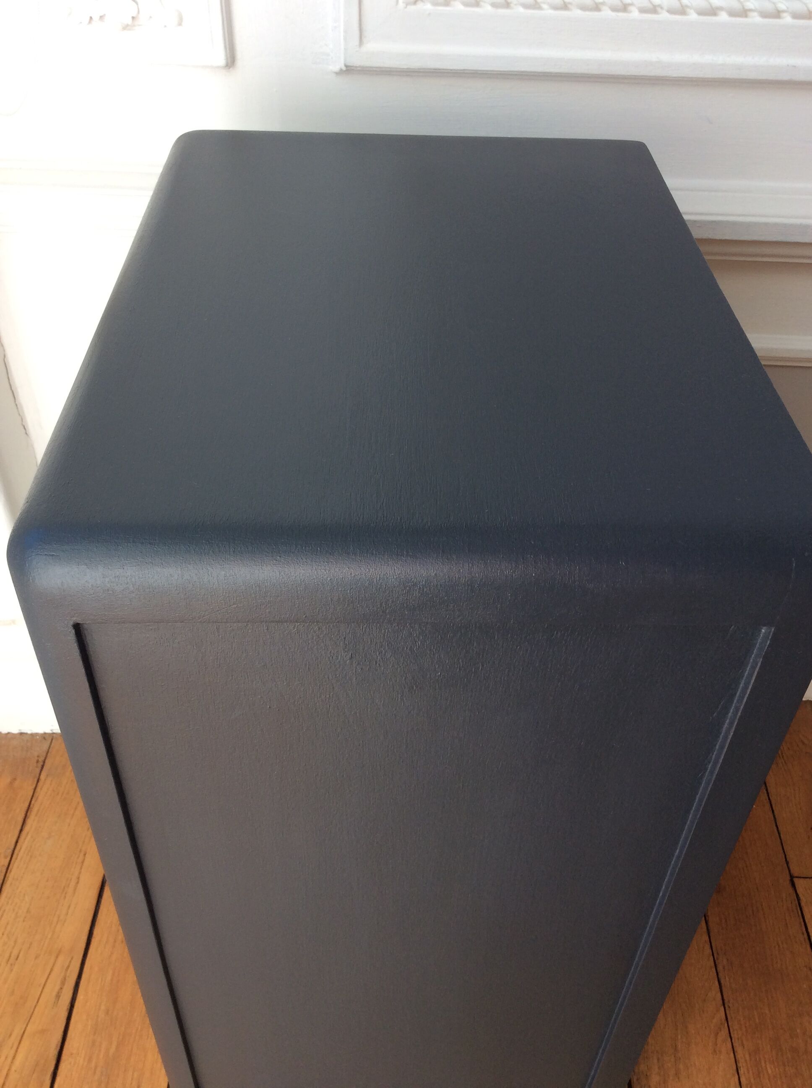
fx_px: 1003
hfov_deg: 44.1
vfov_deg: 56.9
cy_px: 544
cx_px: 406
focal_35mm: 32
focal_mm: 3.3
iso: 32
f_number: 2.4
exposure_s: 1/136
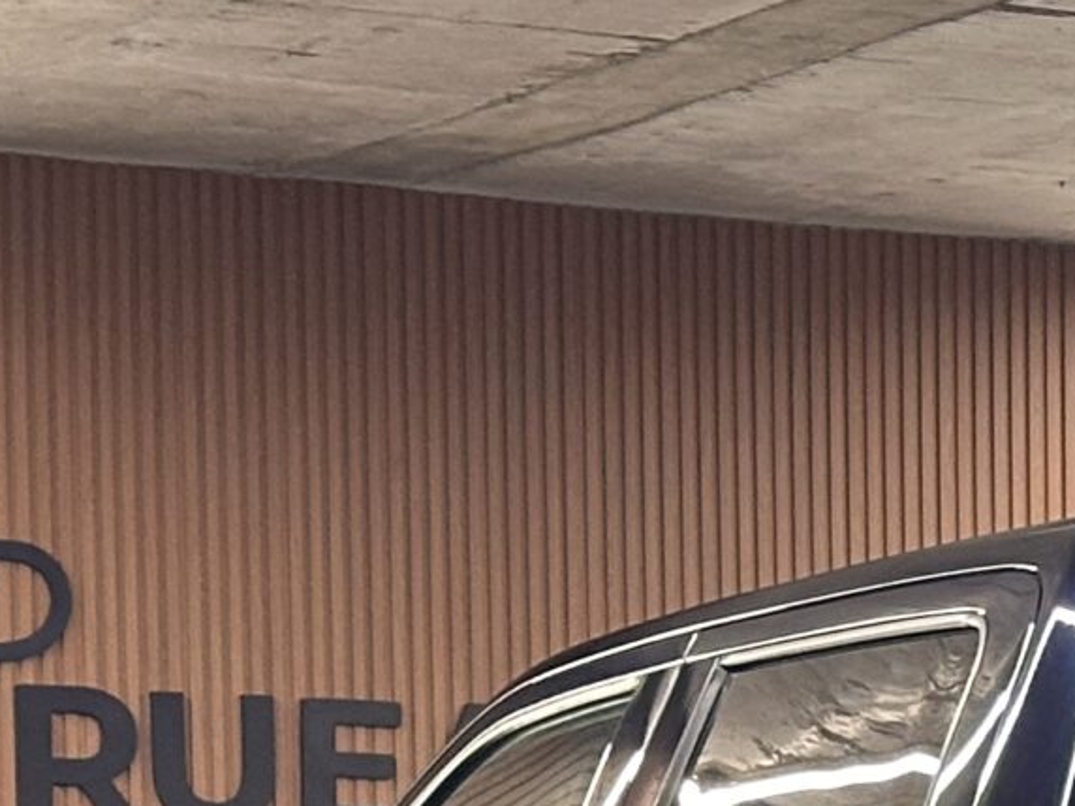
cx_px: 1990
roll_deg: +0.0
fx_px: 6677
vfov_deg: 6.7
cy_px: 1501
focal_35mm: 215
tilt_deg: -2.4
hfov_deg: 8.8
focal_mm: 6.86
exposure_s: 1/33
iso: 200
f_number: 1.78
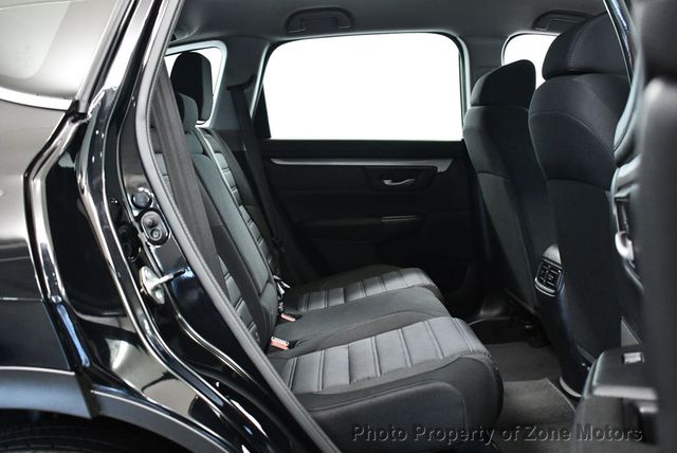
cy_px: 226
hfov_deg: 53.1
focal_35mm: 36
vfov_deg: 36.9
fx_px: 678
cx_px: 338
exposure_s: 1/60
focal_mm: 18
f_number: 3.5
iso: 3200
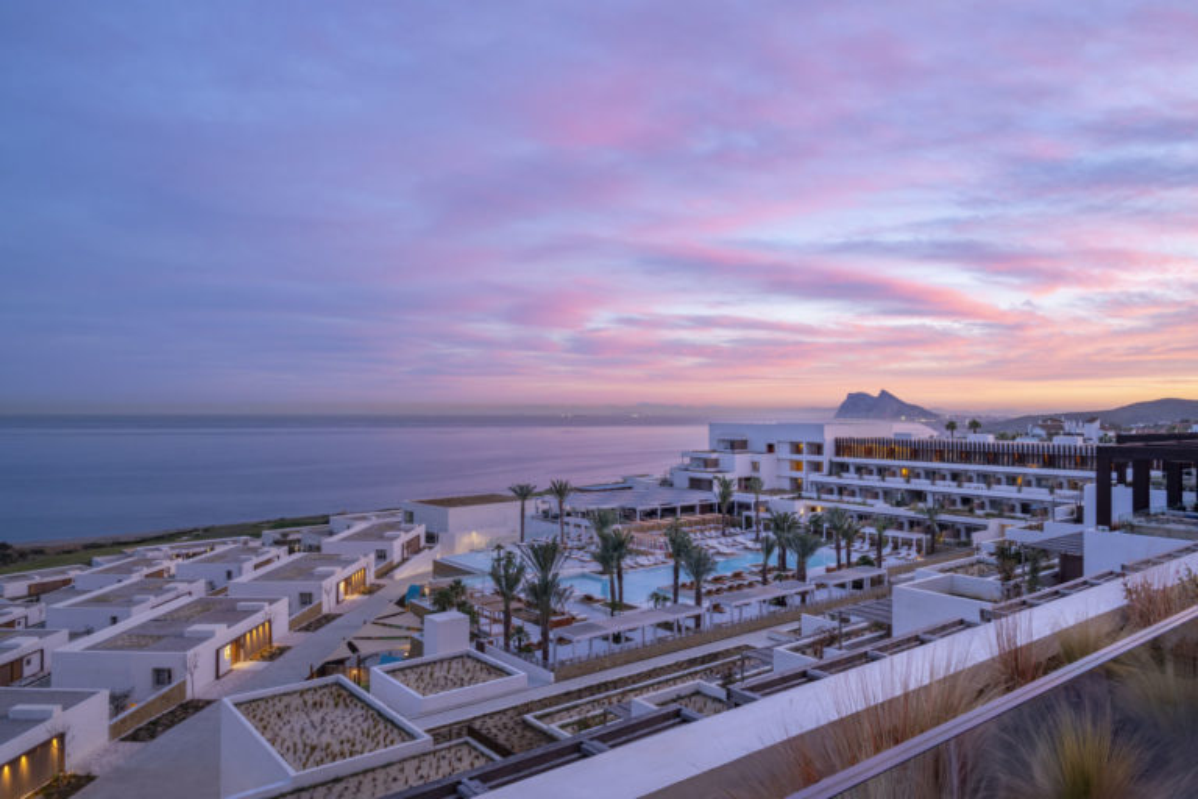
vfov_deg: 53.1
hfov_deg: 73.7
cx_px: 599
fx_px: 799
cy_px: 400
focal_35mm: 24
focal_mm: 24
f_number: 20
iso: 100
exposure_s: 4
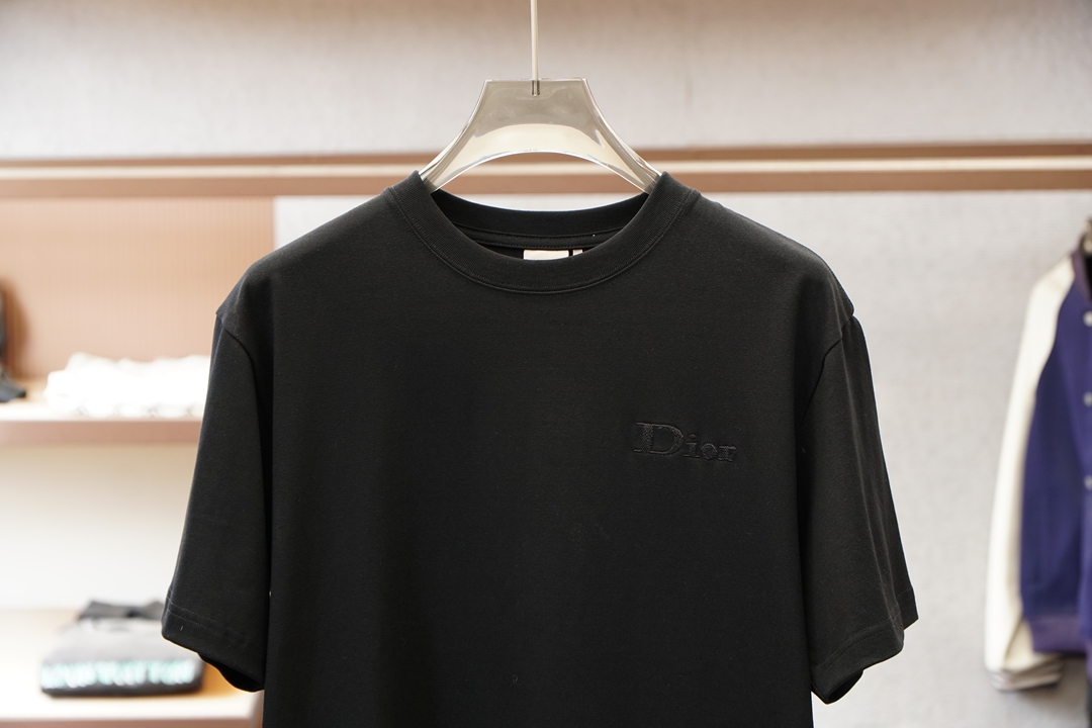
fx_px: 2593
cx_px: 546
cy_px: 364
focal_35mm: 86
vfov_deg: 16.0
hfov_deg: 23.8
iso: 500
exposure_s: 1/125
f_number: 4
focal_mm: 57
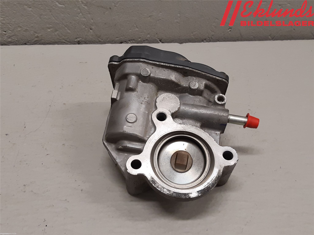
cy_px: 118
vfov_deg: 53.1
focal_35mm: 26
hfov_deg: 67.3
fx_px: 236
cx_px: 157
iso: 100
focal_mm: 3.93
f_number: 1.7
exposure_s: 1/50
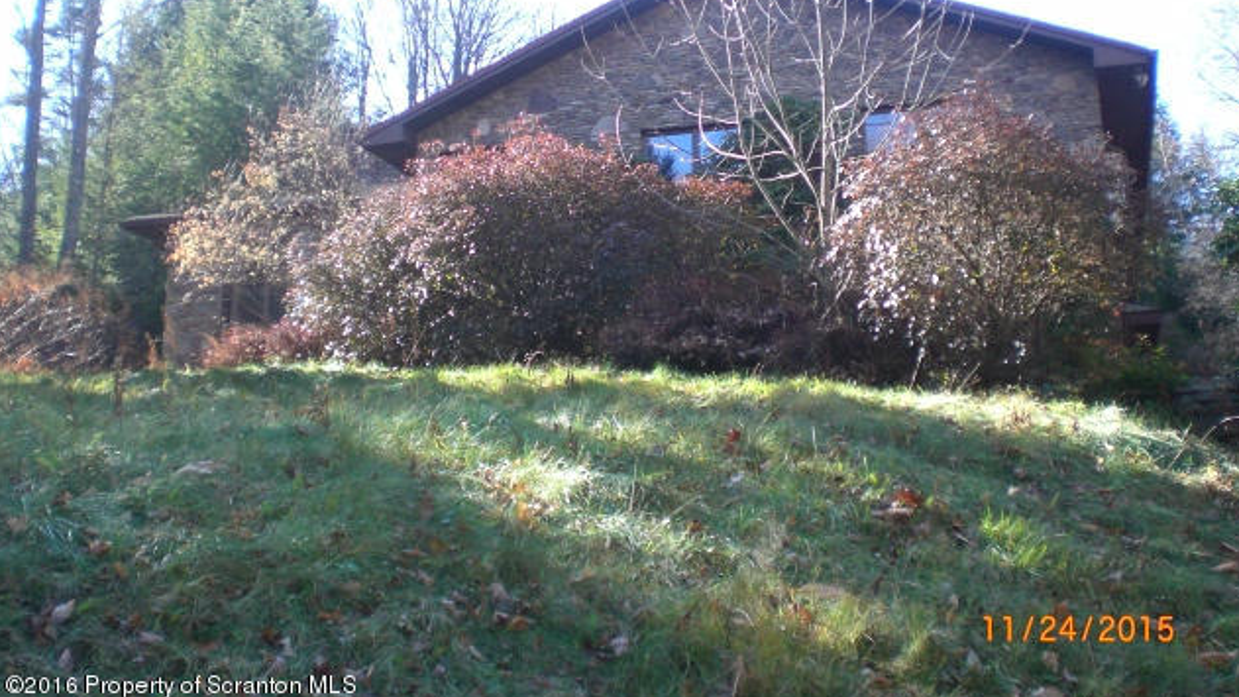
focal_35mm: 42
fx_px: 1380
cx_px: 622
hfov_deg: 48.4
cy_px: 253
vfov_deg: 28.2
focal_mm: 6.3
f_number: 3.1
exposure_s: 1/160
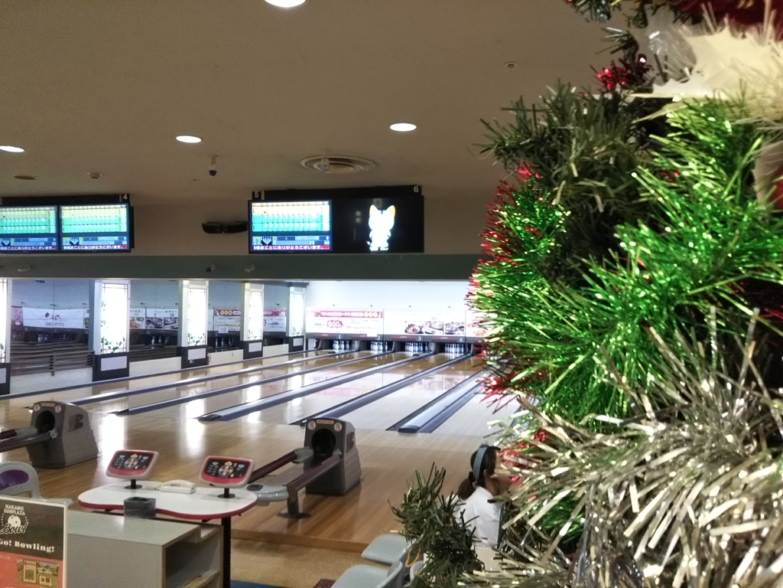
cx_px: 392
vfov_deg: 46.8
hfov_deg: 60.0
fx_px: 679
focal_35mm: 30
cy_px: 294
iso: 125
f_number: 2.2
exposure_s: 1/33
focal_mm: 4
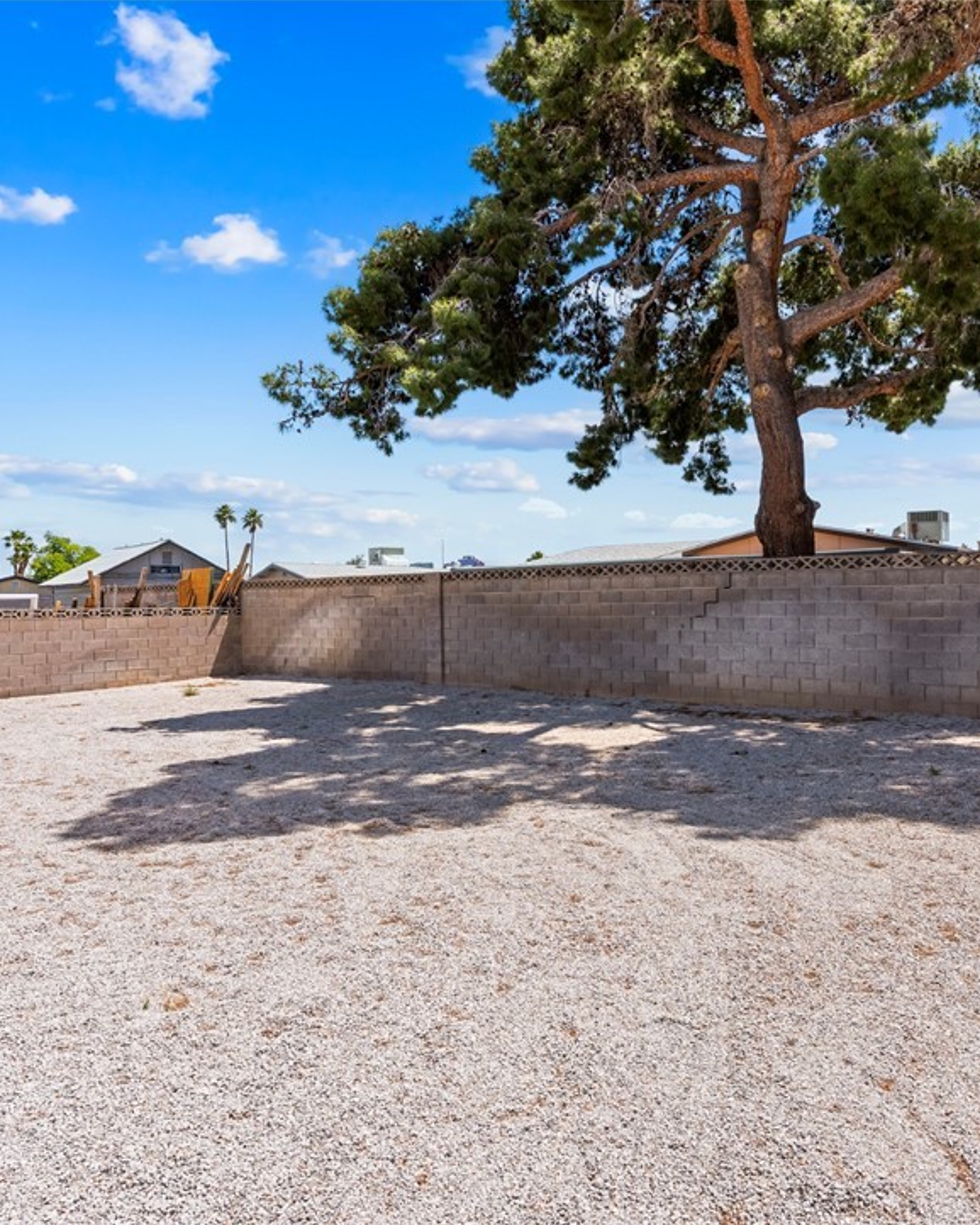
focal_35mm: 24
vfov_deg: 70.3
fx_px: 870
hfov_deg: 58.3
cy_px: 612
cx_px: 595
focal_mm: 17
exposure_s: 1/8000
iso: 400
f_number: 8
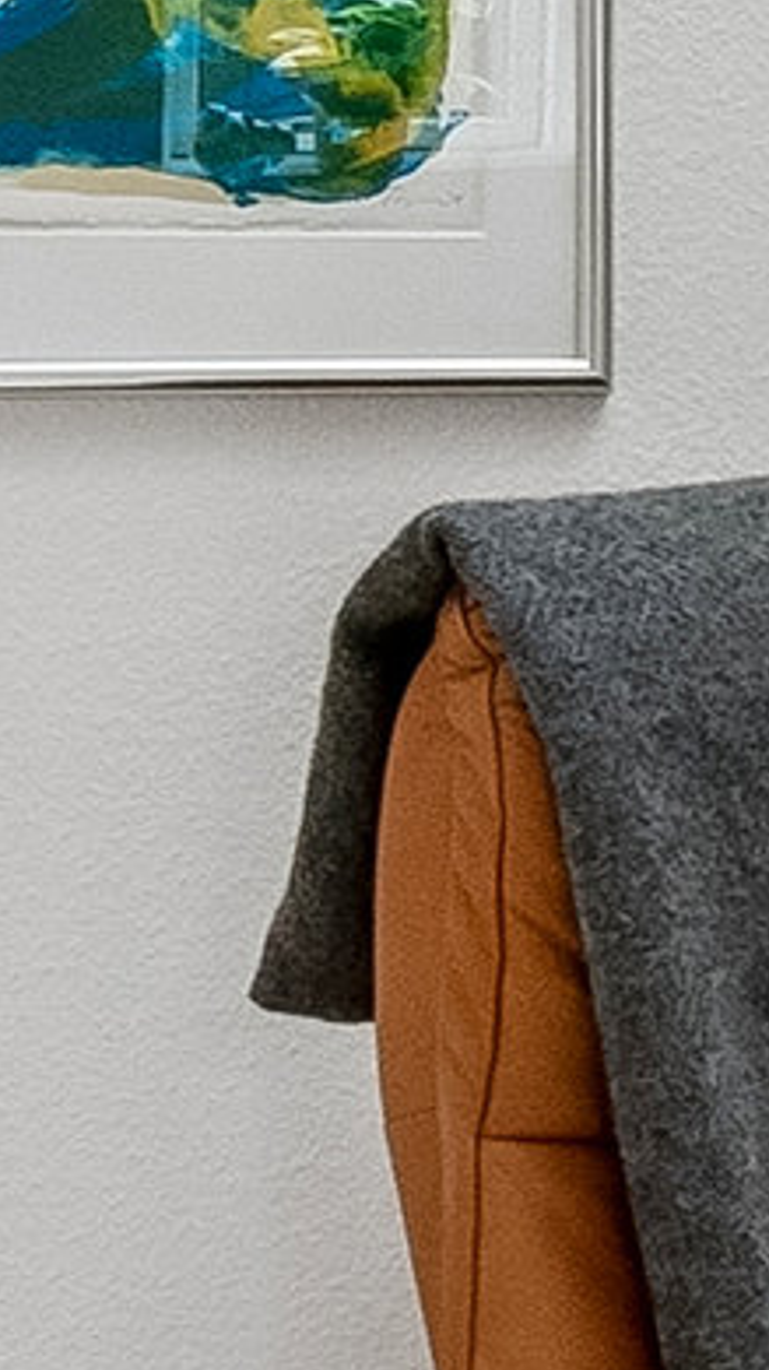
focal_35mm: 145
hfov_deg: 7.2
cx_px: 2472
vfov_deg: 14.8
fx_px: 5263
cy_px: 376
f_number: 10
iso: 400
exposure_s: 1/10
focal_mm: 12
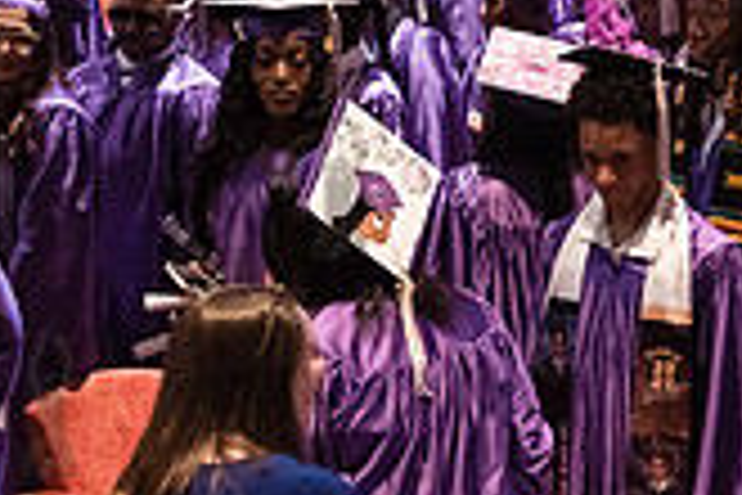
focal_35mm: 121
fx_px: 2494
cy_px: 398
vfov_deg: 11.3
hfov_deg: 16.2
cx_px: 917
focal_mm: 32
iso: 4000
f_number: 2.8
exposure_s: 1/160
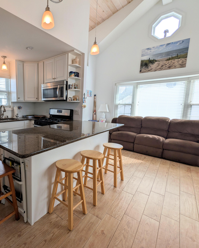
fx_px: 118
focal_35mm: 16
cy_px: 121
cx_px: 49
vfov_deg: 93.1
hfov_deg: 74.5
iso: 59
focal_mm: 2.02
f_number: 1.7
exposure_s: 1/455
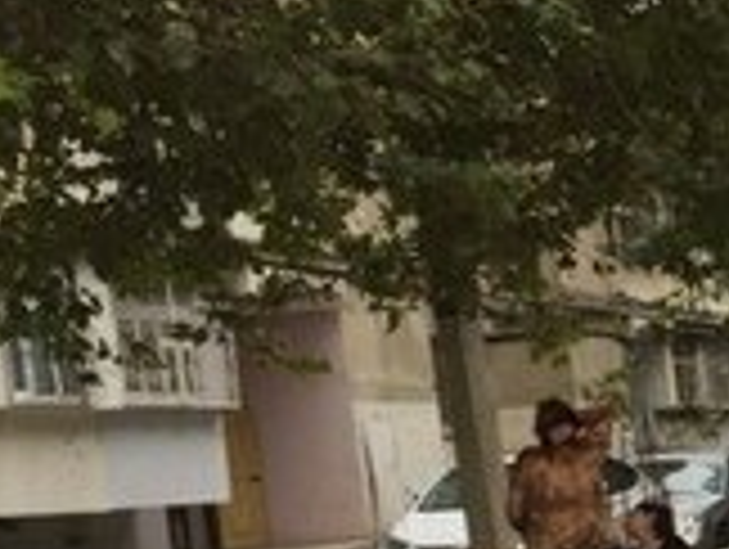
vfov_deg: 12.0
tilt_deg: -8.3
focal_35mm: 118
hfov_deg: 15.2
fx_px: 2489
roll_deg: +3.6
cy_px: 839
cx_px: 1143
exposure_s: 1/102
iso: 32
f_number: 2.2
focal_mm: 4.15
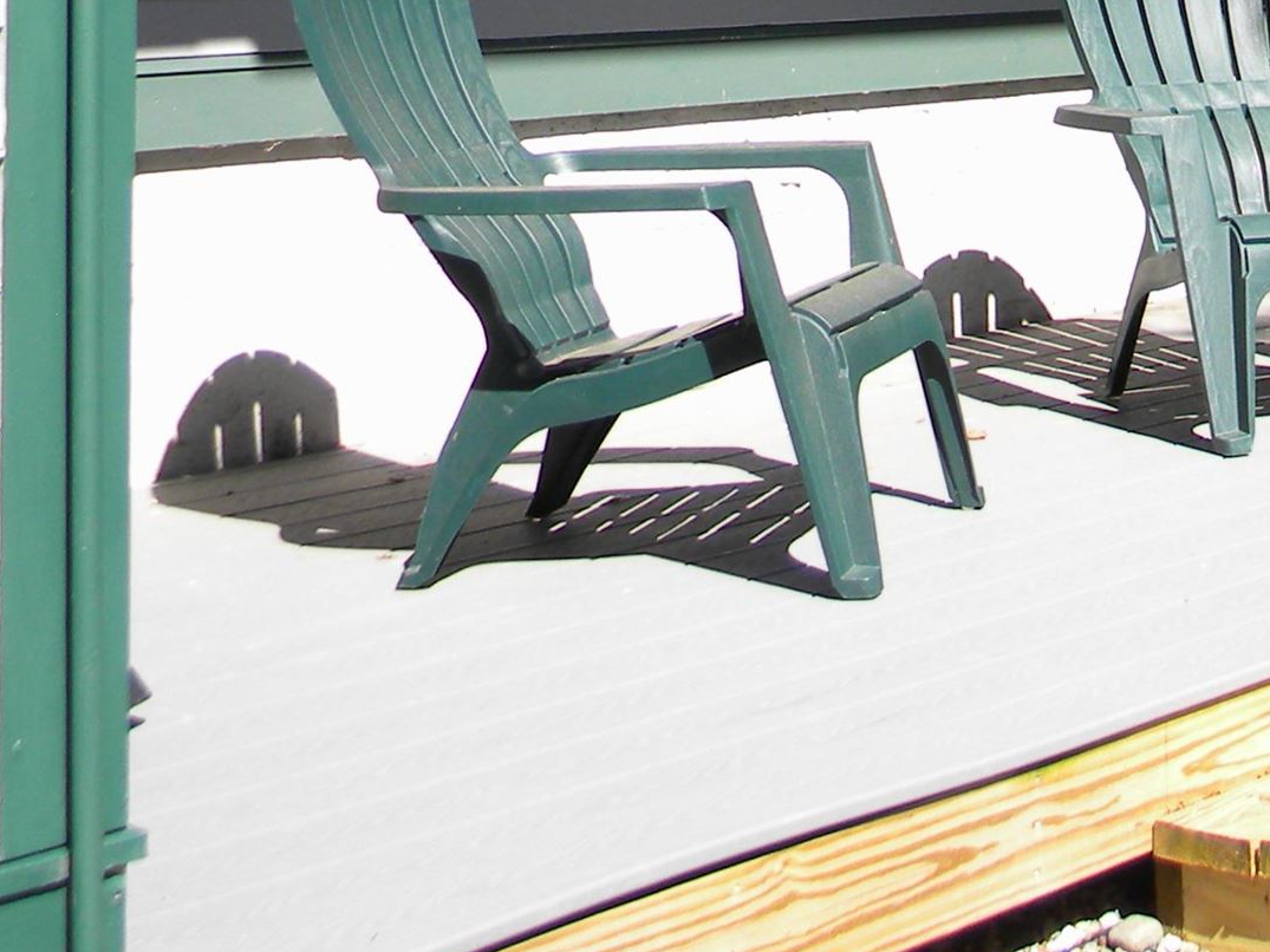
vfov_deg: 17.3
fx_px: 2935
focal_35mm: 80
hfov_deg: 22.4
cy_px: -285
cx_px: 1557
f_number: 3.5
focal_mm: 5
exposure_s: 1/440
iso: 80
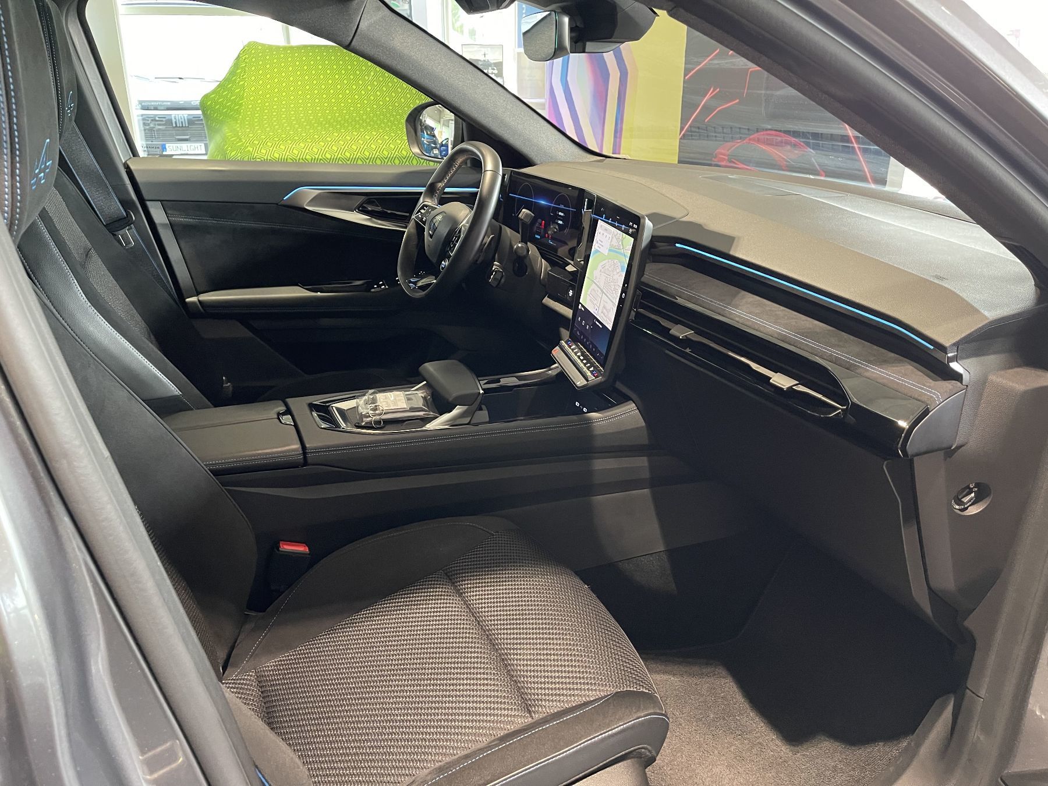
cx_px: 524
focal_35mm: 25
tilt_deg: -21.6
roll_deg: -0.5
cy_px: 393
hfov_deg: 69.4
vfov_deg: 54.9
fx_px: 757
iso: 500
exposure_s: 1/50
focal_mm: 5.1
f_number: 1.6
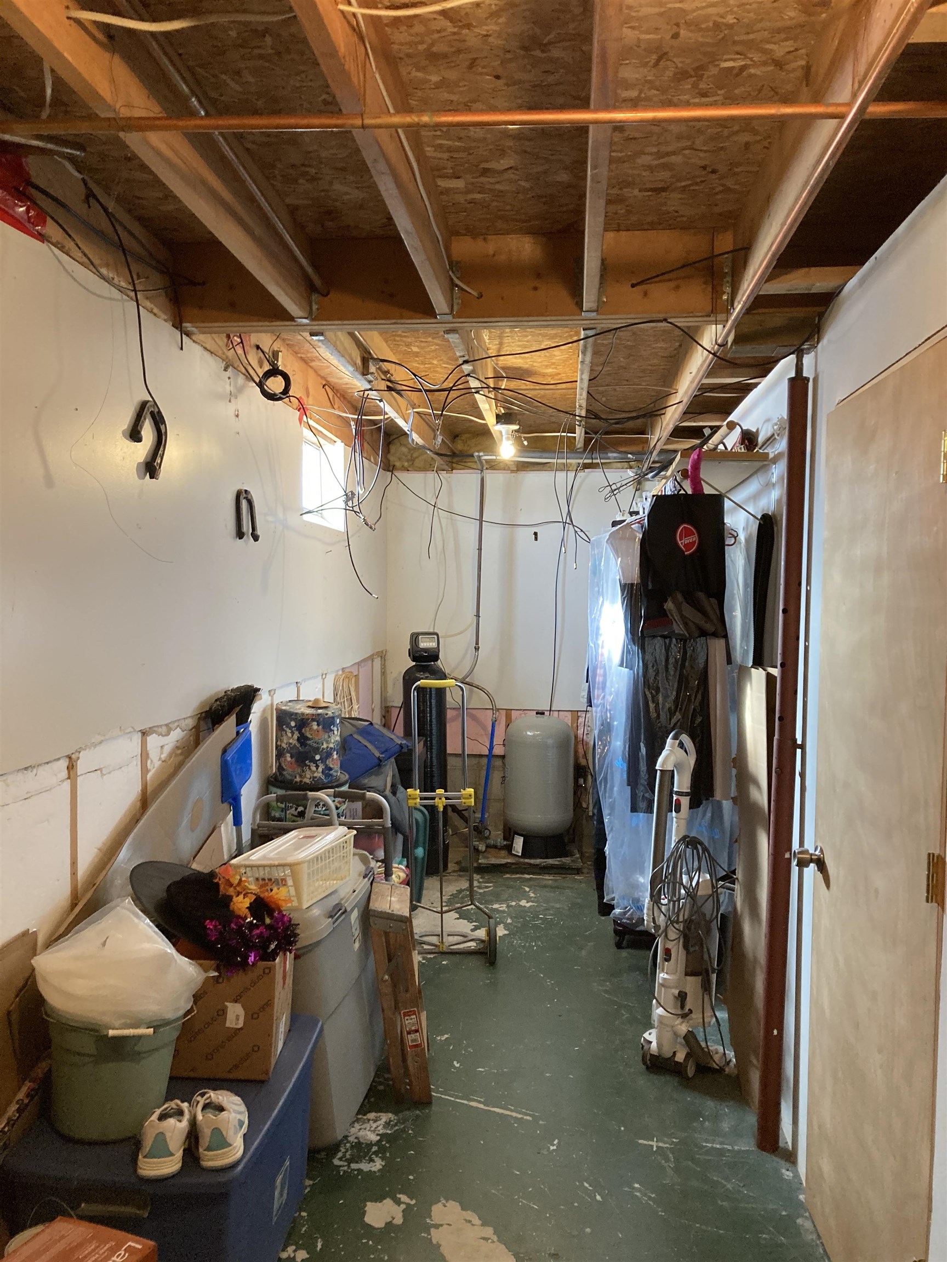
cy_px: 631
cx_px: 474
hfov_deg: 49.7
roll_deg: -0.2
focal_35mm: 28
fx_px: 1021
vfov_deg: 63.4
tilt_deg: -0.4
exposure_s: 1/60
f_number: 1.8
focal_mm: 3.99
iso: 250
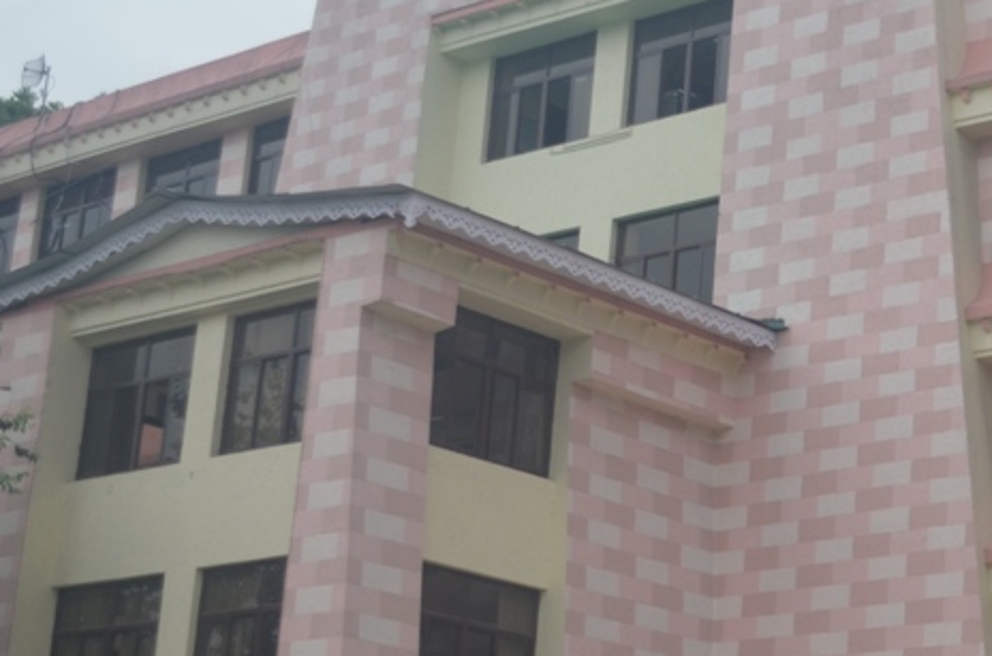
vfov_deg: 15.1
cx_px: 1078
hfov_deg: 21.6
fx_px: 2474
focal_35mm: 90
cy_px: 355
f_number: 4
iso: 200
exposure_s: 1/2000
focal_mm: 24
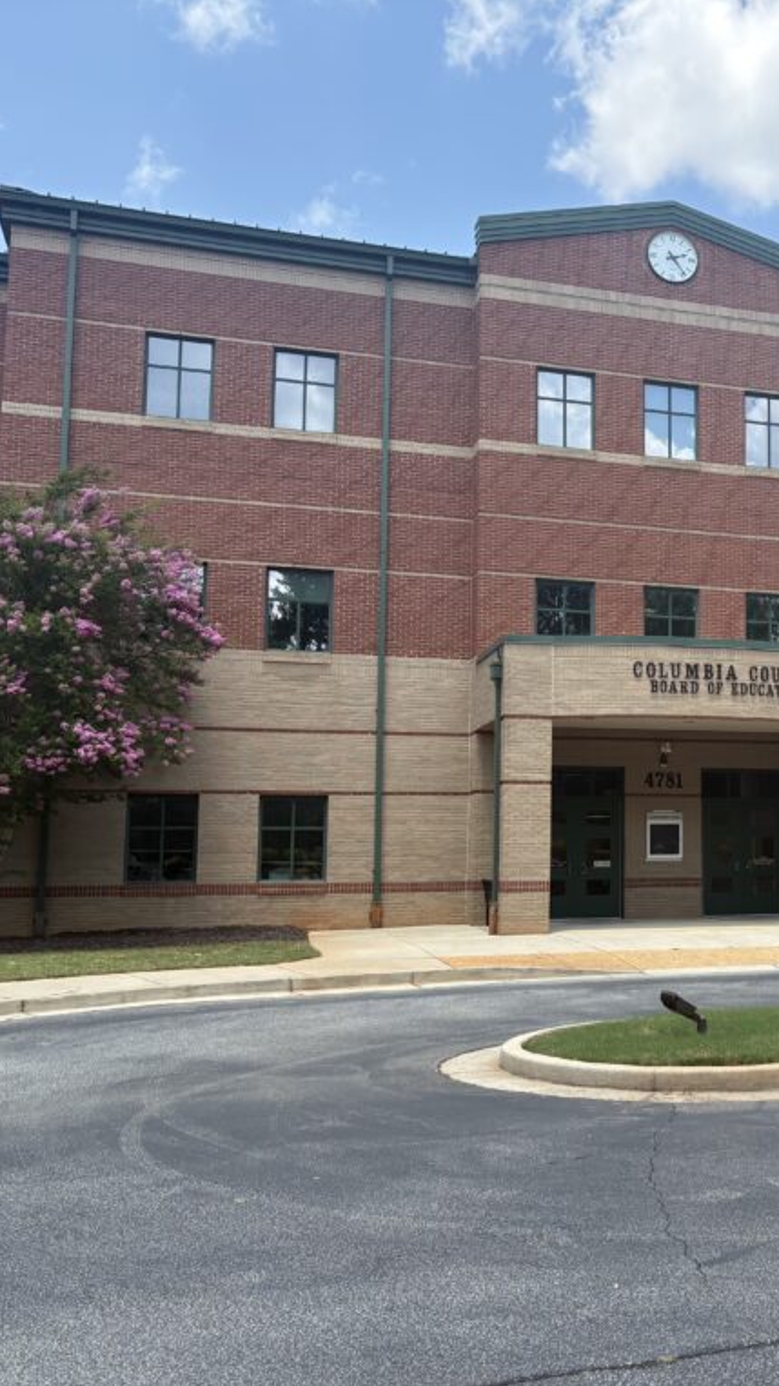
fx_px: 1396
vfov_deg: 52.8
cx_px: 741
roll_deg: +0.8
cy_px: 694
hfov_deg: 29.5
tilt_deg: +7.1
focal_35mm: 38
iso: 50
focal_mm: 5.96
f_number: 1.6
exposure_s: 1/1953
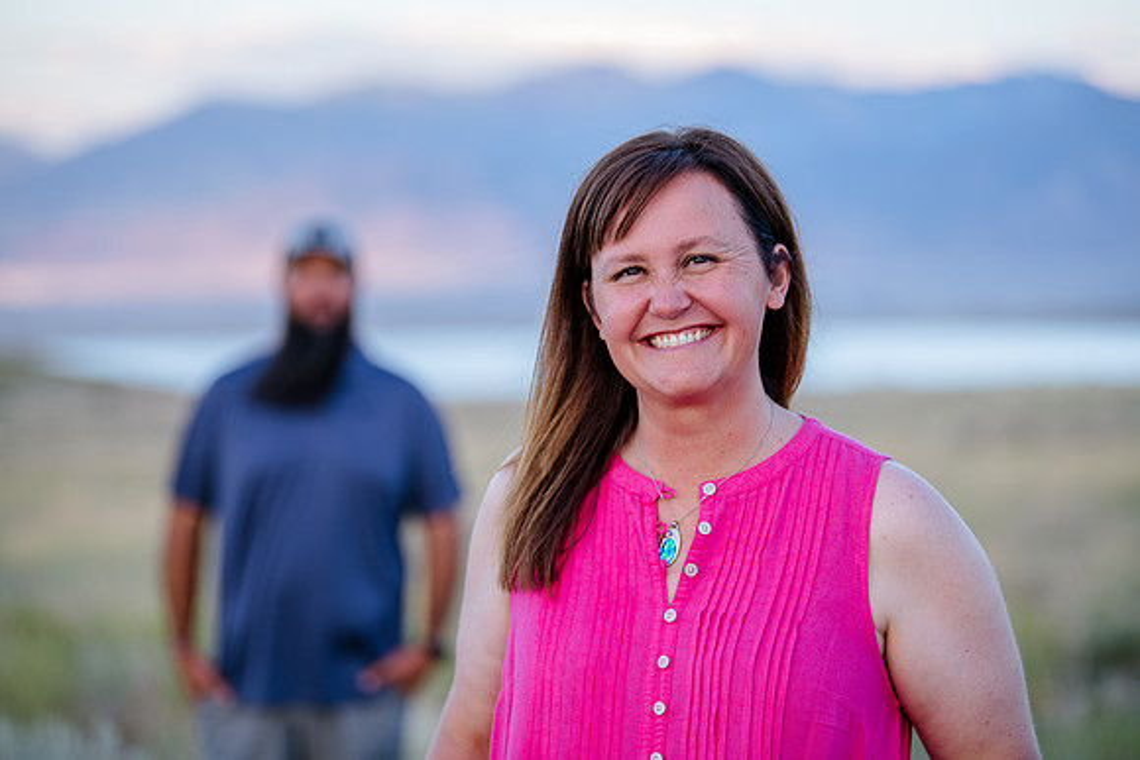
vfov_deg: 11.5
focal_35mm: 119
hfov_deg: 17.2
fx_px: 3765
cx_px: 577
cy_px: 371
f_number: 2.8
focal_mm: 116
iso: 200
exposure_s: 1/200
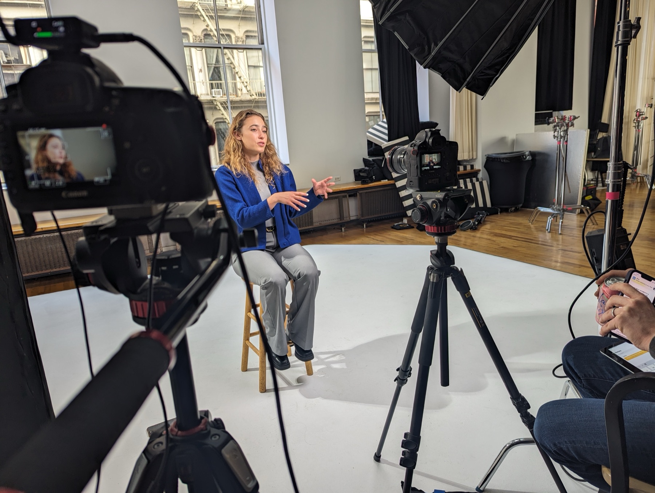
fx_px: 455
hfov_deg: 71.5
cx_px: 328
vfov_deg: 56.9
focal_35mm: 24
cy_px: 246
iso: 45
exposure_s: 1/60
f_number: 1.85
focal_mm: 6.81
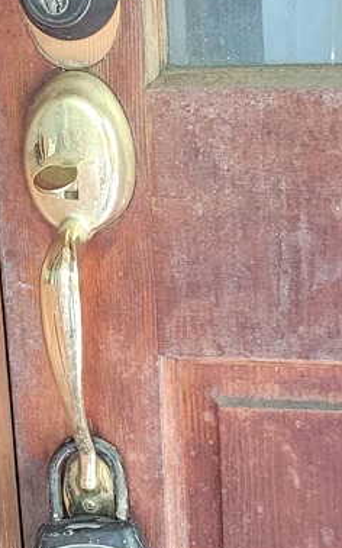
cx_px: 129
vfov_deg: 19.6
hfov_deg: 12.4
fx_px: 1567
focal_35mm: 105
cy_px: 431
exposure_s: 1/40
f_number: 1.8
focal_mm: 5.4
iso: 400
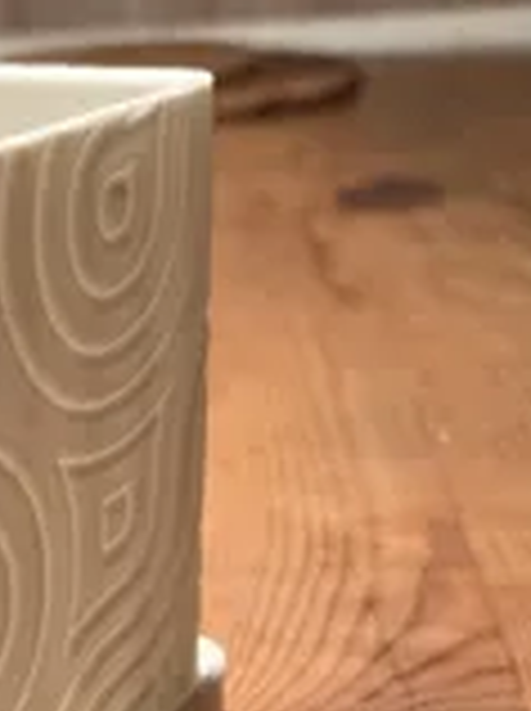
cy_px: 621
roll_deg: +5.3
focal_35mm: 66
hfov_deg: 21.0
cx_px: -68
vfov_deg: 28.4
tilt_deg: -28.1
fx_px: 1354
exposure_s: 1/50
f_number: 1.6
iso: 400
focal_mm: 5.1
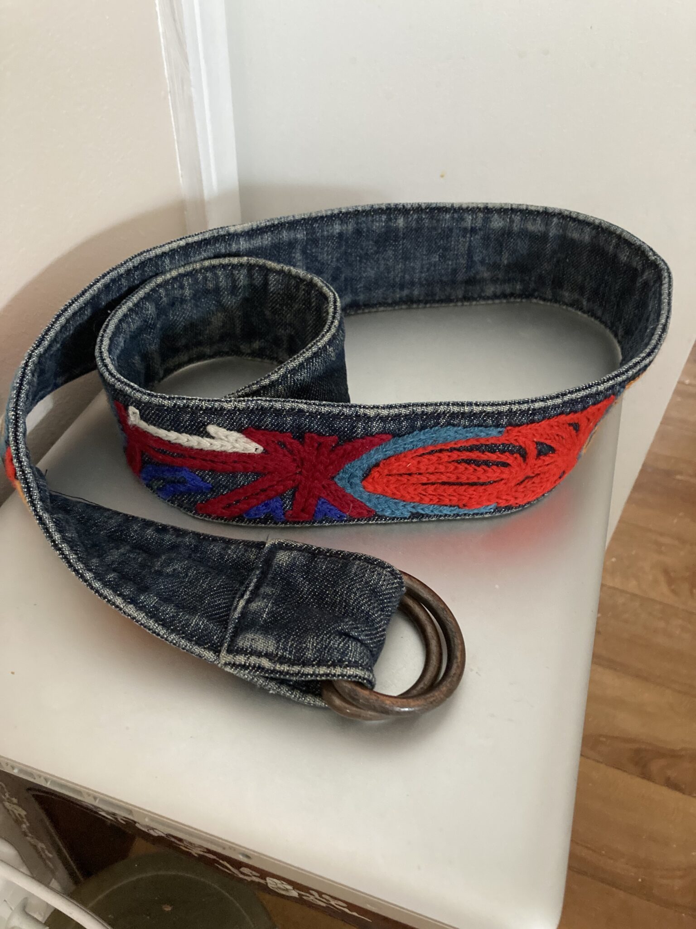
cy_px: 464
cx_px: 348
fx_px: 751
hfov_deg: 49.7
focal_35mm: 28
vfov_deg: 63.4
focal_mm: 3.99
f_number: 1.8
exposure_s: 1/30
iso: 500
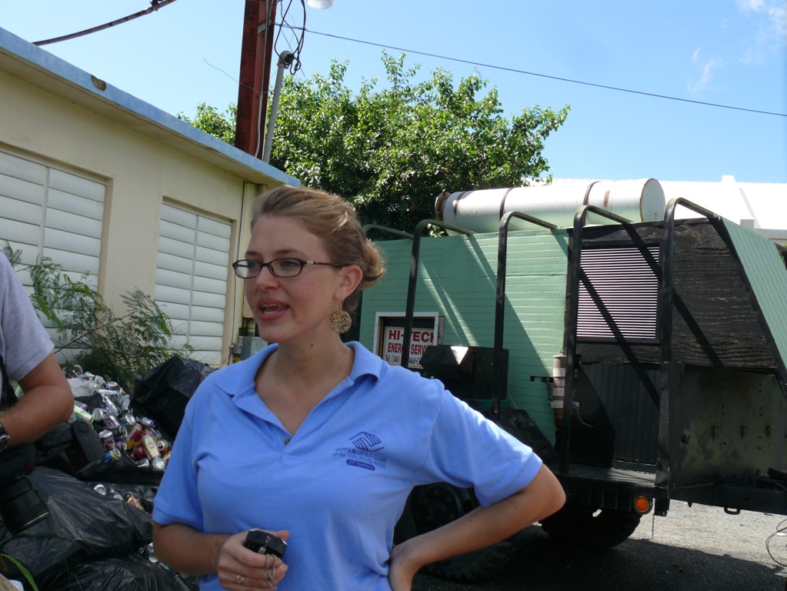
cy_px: 296
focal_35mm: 37
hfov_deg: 50.1
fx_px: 841
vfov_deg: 38.7
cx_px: 394
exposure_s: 1/320
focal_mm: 7.8
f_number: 5.6
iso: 100
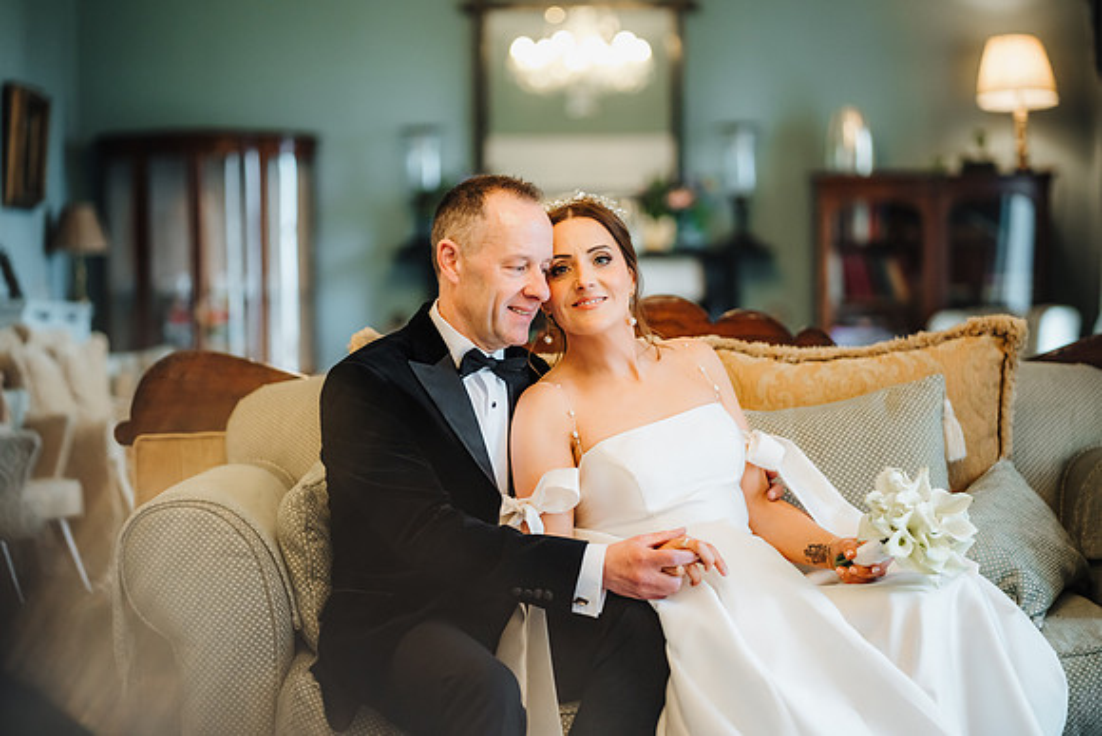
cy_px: 368
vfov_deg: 16.1
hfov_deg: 23.9
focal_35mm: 85
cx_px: 551
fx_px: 2602
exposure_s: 1/200
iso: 1600
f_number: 1.8
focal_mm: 85
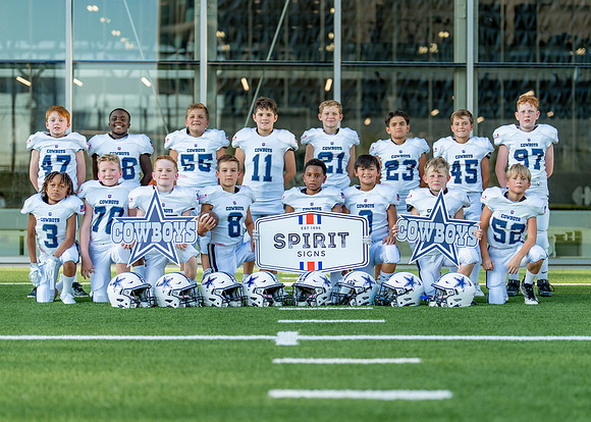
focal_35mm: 71
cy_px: 225
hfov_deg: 27.8
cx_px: 327
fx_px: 1194
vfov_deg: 20.0
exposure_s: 1/1250
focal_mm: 50
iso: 100
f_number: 1.2
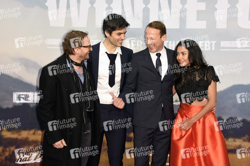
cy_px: 83
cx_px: 125
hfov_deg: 41.1
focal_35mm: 48
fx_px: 333
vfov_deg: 28.0
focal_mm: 48
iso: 800
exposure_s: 1/160
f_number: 5.6
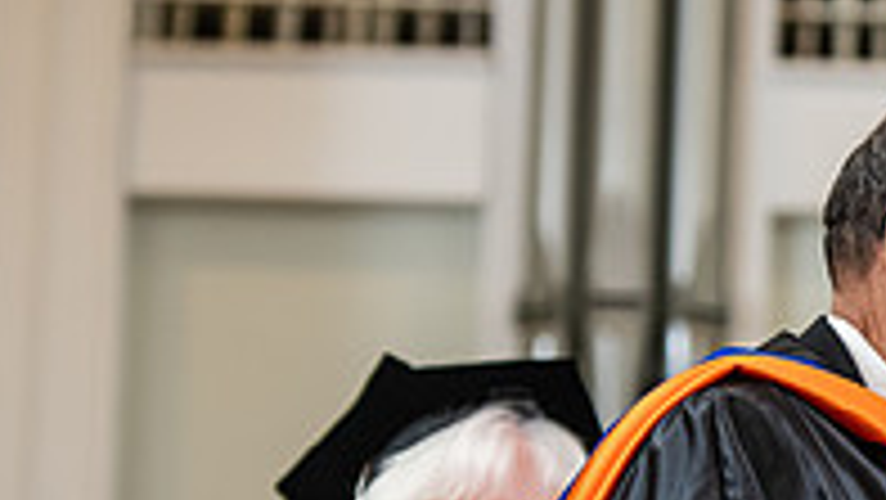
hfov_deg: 6.9
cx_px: 1174
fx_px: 7262
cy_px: 597
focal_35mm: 309
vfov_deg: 3.9
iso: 1250
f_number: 3.5
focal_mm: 100
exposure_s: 1/200
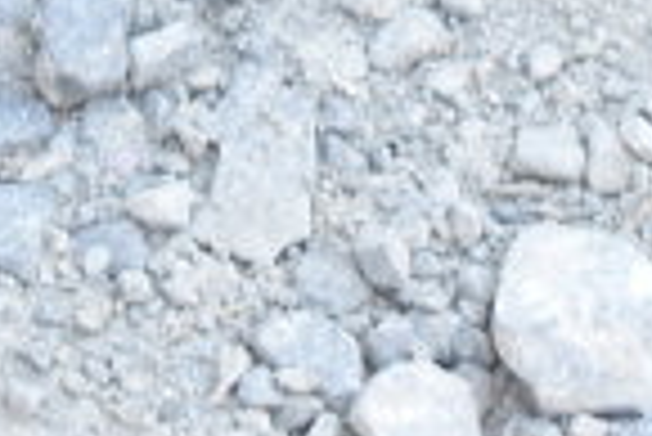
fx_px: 9412
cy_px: -1234
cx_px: -229
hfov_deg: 4.0
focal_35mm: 519
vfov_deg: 2.6
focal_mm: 55
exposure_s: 1/100
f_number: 5.6
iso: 640
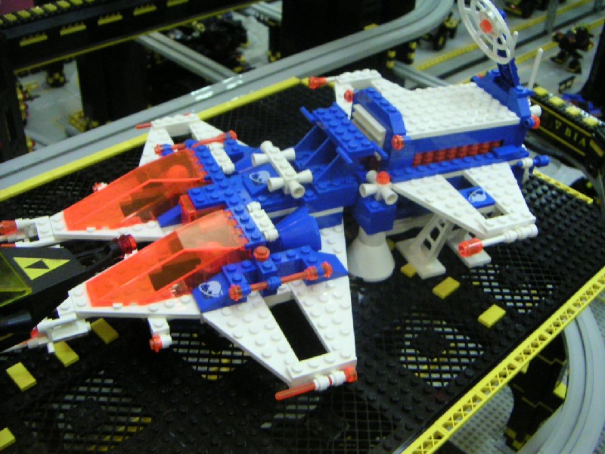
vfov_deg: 36.0
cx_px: 302
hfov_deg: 46.8
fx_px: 699
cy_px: 227
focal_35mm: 40
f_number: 2.9
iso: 400
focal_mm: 5.3
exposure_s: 1/30
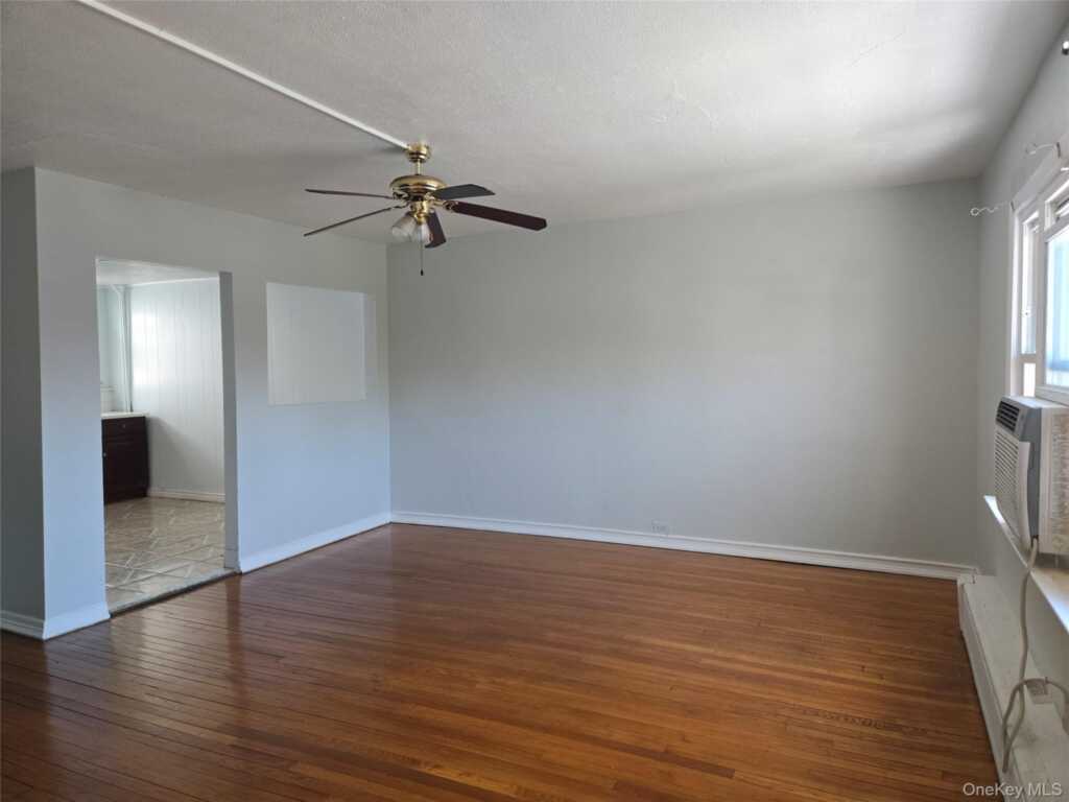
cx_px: 534
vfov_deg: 58.9
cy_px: 401
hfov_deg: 73.9
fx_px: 710
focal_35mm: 23
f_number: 1.8
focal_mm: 5.4
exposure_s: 1/120
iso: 125
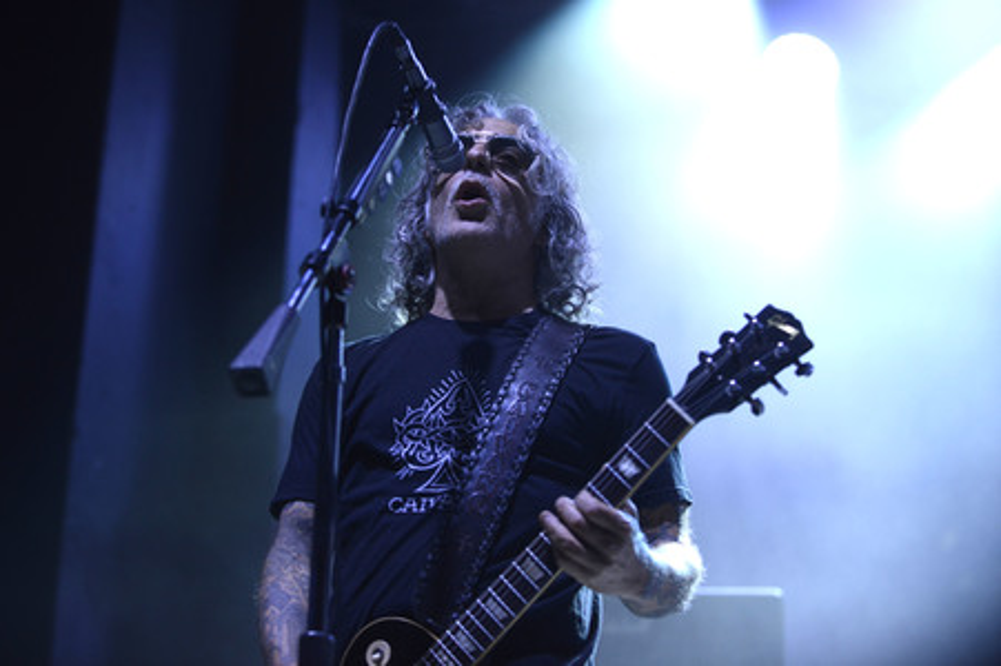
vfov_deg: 16.6
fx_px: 2278
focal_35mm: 82
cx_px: 500
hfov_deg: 24.8
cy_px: 333
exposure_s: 1/250
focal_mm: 82
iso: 1600
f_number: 2.8
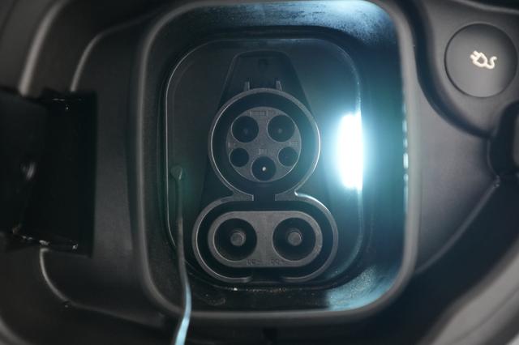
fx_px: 403
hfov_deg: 65.5
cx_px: 260
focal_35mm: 28
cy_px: 172
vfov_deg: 46.4
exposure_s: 1/60
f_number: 2.8
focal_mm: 28
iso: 4000
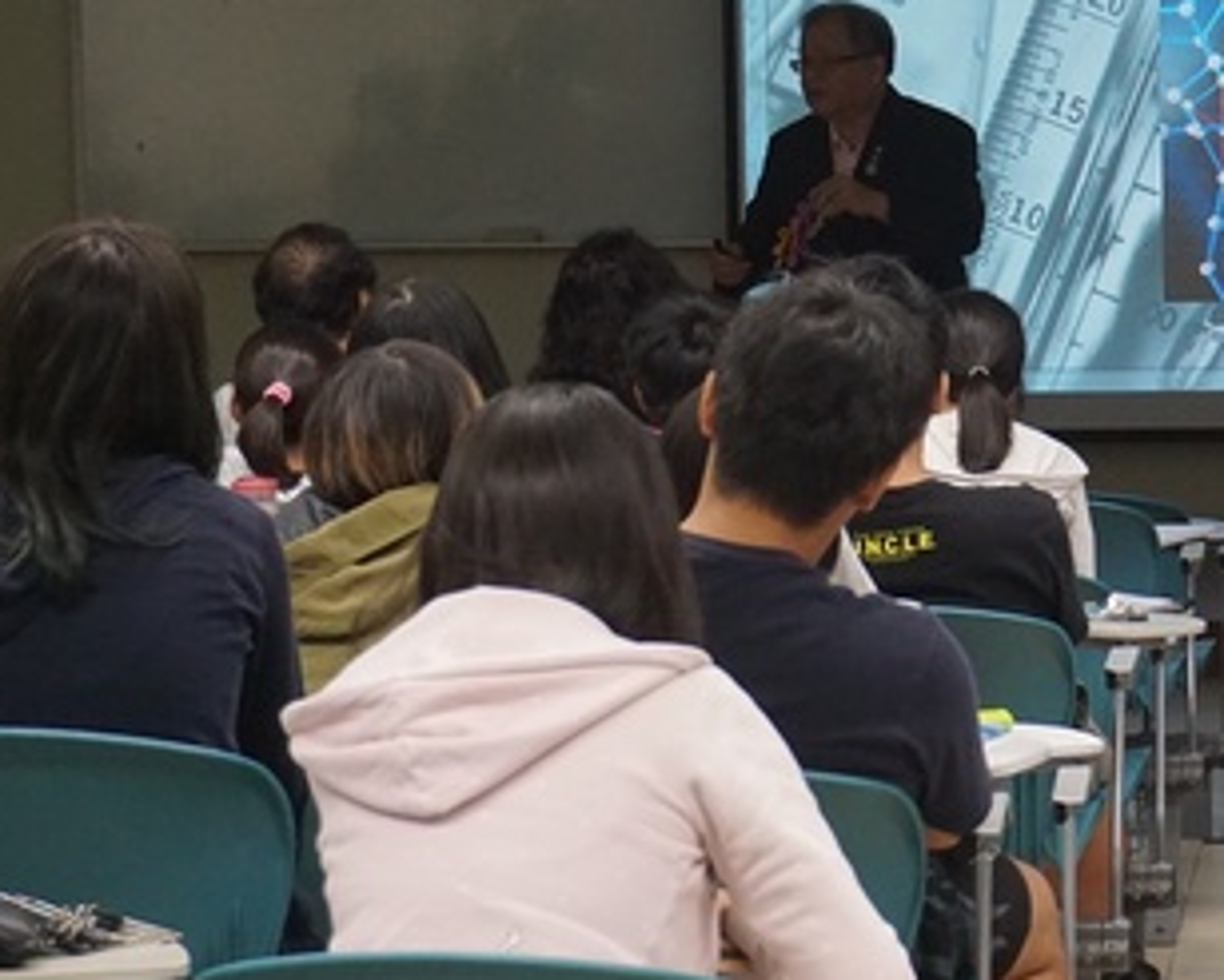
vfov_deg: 11.2
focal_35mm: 138
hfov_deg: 13.8
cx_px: 1144
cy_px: 265
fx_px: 5005
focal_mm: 43
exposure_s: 1/160
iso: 2000
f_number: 5.6
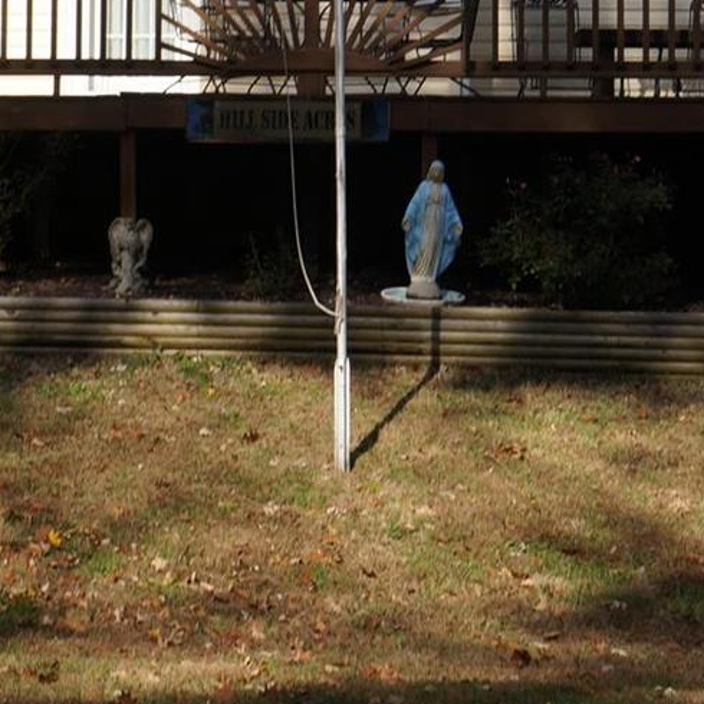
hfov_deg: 11.1
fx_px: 3635
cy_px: 29
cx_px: 310
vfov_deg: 11.0
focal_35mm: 158
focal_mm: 38
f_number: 9
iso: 100
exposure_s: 1/160
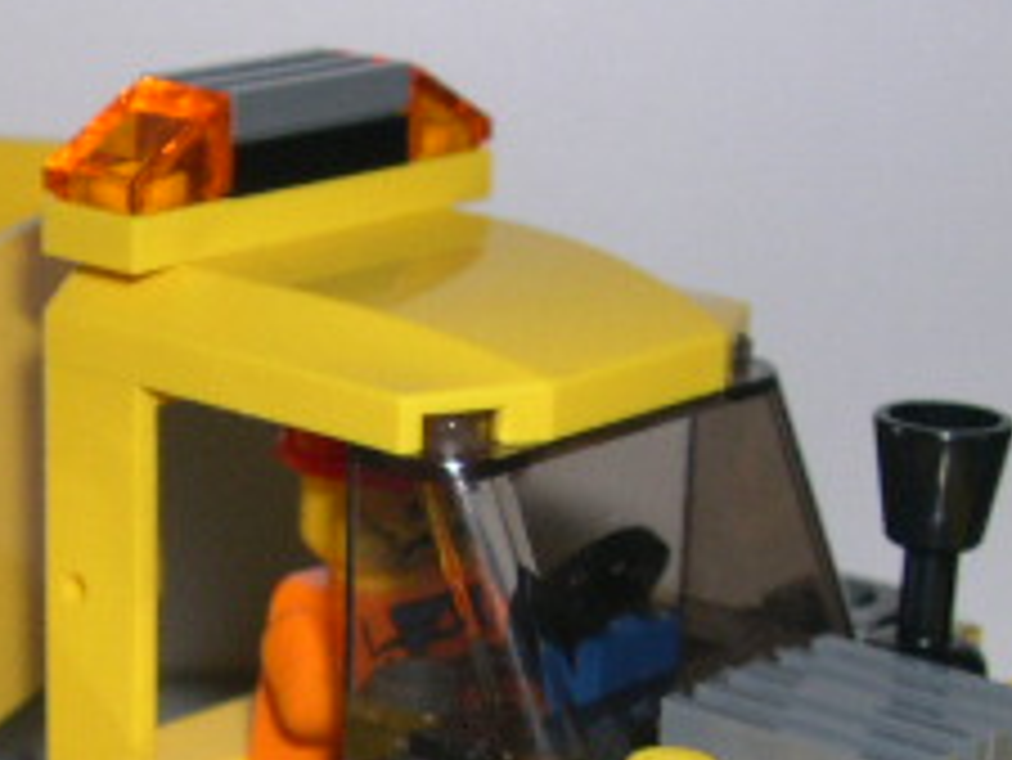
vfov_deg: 13.6
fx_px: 3159
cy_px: 693
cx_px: 13
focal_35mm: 108
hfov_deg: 17.8
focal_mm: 8
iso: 100
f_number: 7.6
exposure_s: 1/60
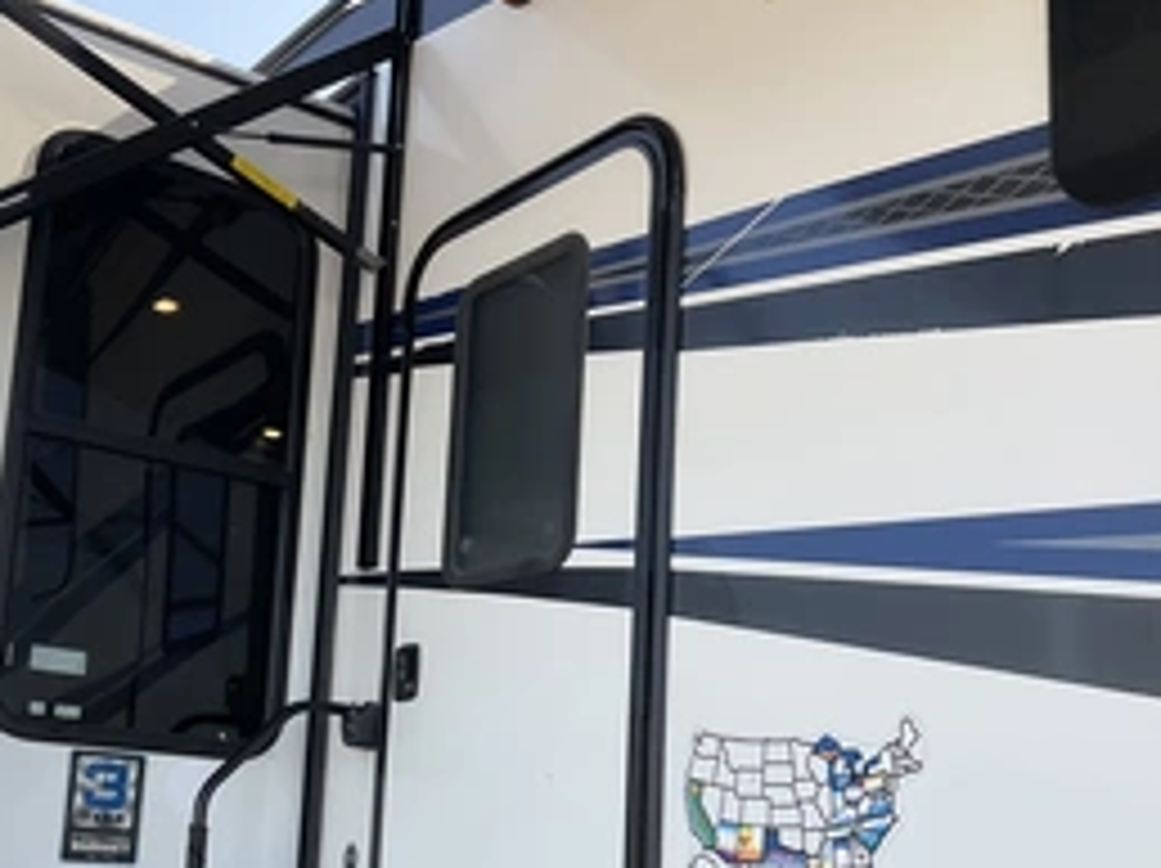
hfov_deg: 42.0
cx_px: 482
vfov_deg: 31.7
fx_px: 1508
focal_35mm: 45
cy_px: 616
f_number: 1.8
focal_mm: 3
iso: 25
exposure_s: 1/486
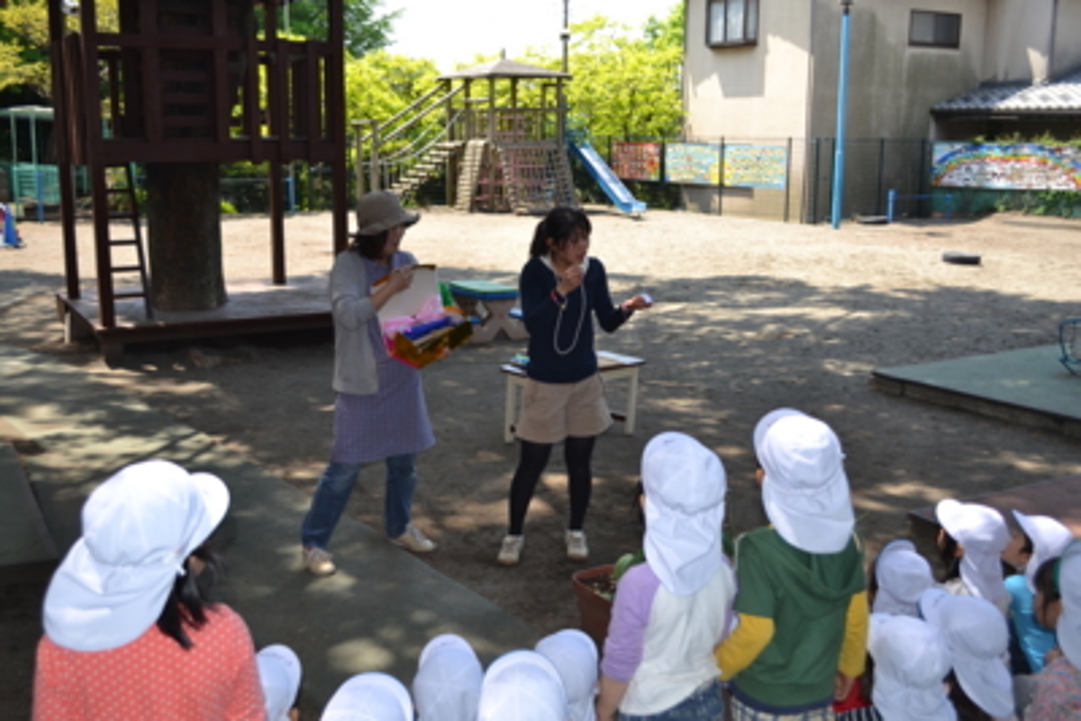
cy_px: 360
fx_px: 1081
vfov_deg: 36.9
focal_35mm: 36
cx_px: 540
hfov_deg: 53.1
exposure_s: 1/200
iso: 100
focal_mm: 24
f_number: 4
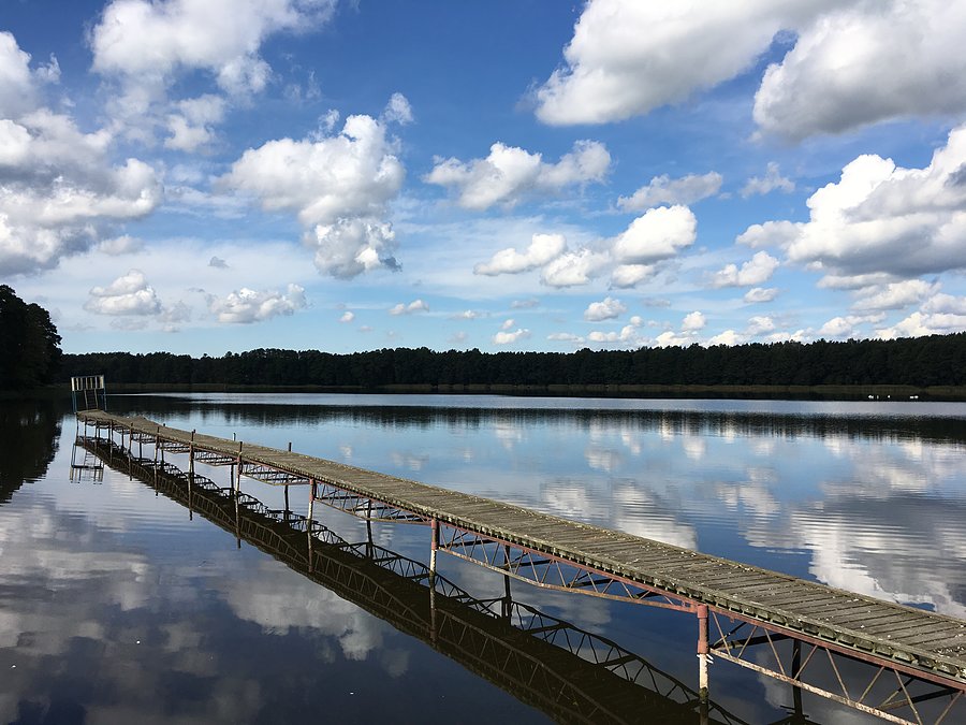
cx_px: 483
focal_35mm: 29
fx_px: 809
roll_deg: -0.5
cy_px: 362
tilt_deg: +1.4
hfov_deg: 61.7
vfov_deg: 48.2
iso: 25
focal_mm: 4.15
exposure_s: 1/1923
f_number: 2.2
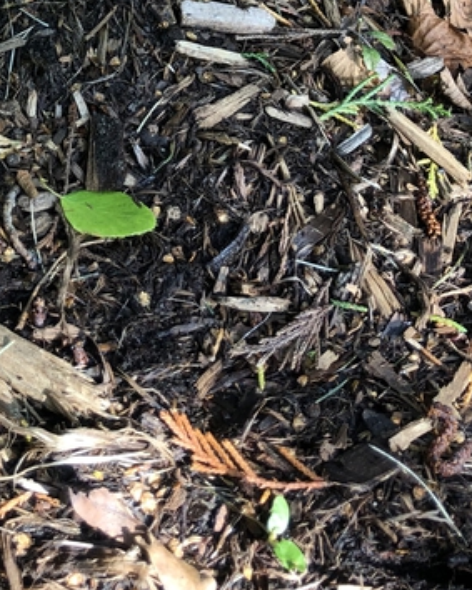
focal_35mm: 79
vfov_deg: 22.2
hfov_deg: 19.2
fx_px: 1380
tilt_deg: -40.2
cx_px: 77
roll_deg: -6.8
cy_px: -132
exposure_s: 1/126
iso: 20
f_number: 1.8
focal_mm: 3.99
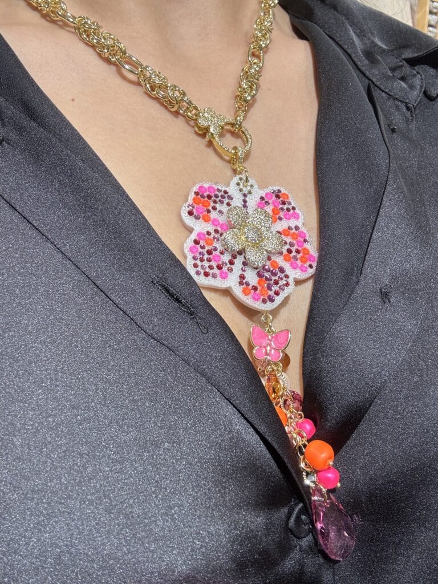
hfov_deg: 46.8
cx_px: 219
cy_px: 292
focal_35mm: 30
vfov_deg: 60.0
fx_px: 506
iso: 40
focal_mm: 2.69
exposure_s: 1/50
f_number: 1.9
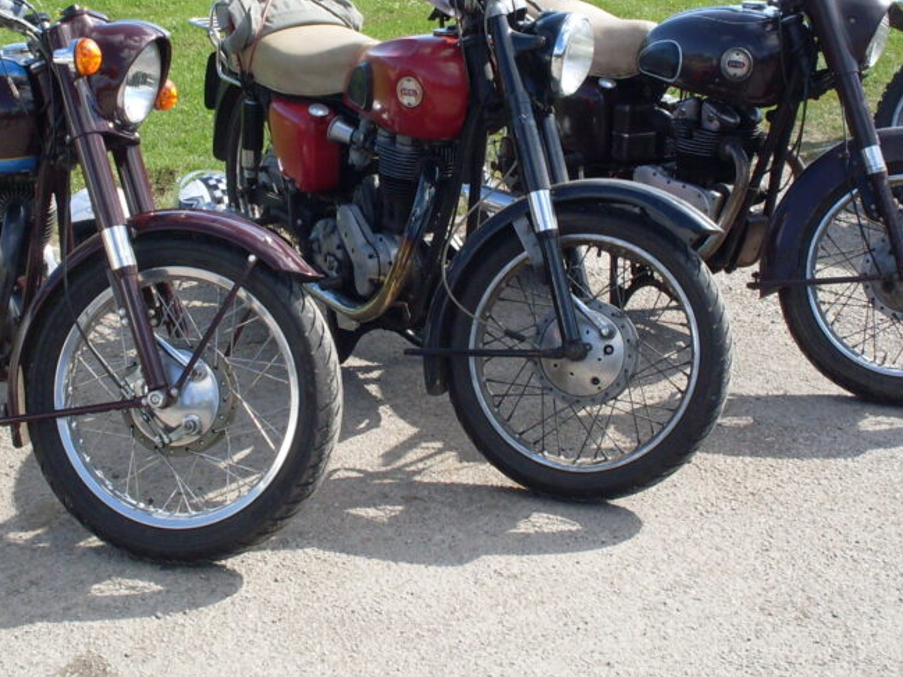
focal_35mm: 60
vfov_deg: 24.3
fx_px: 1564
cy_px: 259
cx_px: 419
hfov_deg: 32.2
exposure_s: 1/125
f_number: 8.4
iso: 80
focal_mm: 6.3
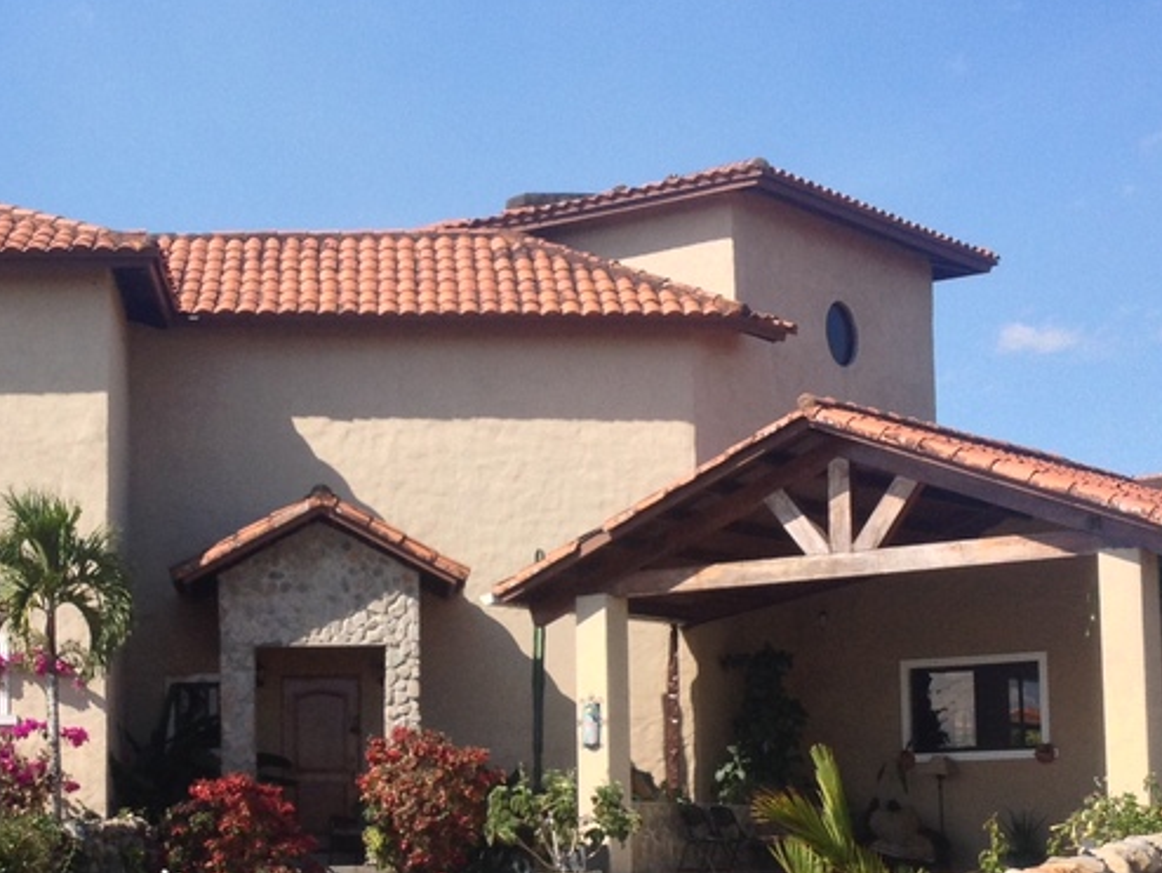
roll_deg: +1.3
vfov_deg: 17.3
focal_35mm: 85
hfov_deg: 23.0
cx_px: 452
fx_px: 2855
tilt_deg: +2.6
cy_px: 595
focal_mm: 4.28
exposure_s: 1/1314
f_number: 2.4
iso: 50
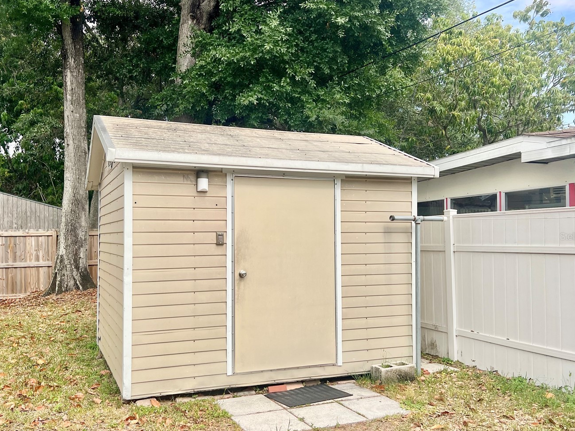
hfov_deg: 56.6
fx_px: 532
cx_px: 248
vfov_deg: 44.1
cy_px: 236
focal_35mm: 32
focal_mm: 5.7
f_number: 1.5
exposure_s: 1/2457
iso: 50
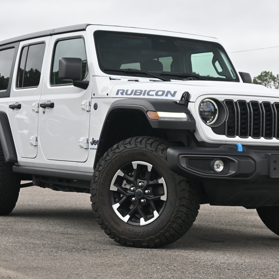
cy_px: 140
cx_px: 162
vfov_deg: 18.1
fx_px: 875
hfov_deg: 18.1
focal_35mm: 96
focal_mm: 50
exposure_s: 1/80
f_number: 6.3
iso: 100
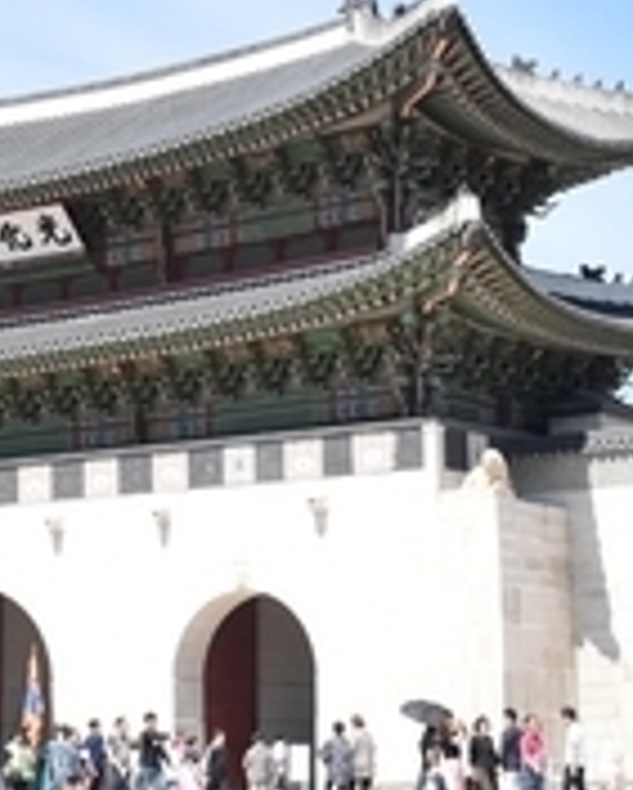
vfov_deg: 17.1
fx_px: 2621
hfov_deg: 13.7
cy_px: 314
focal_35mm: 112
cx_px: 94
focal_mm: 35
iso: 3200
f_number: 9
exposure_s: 1/4000
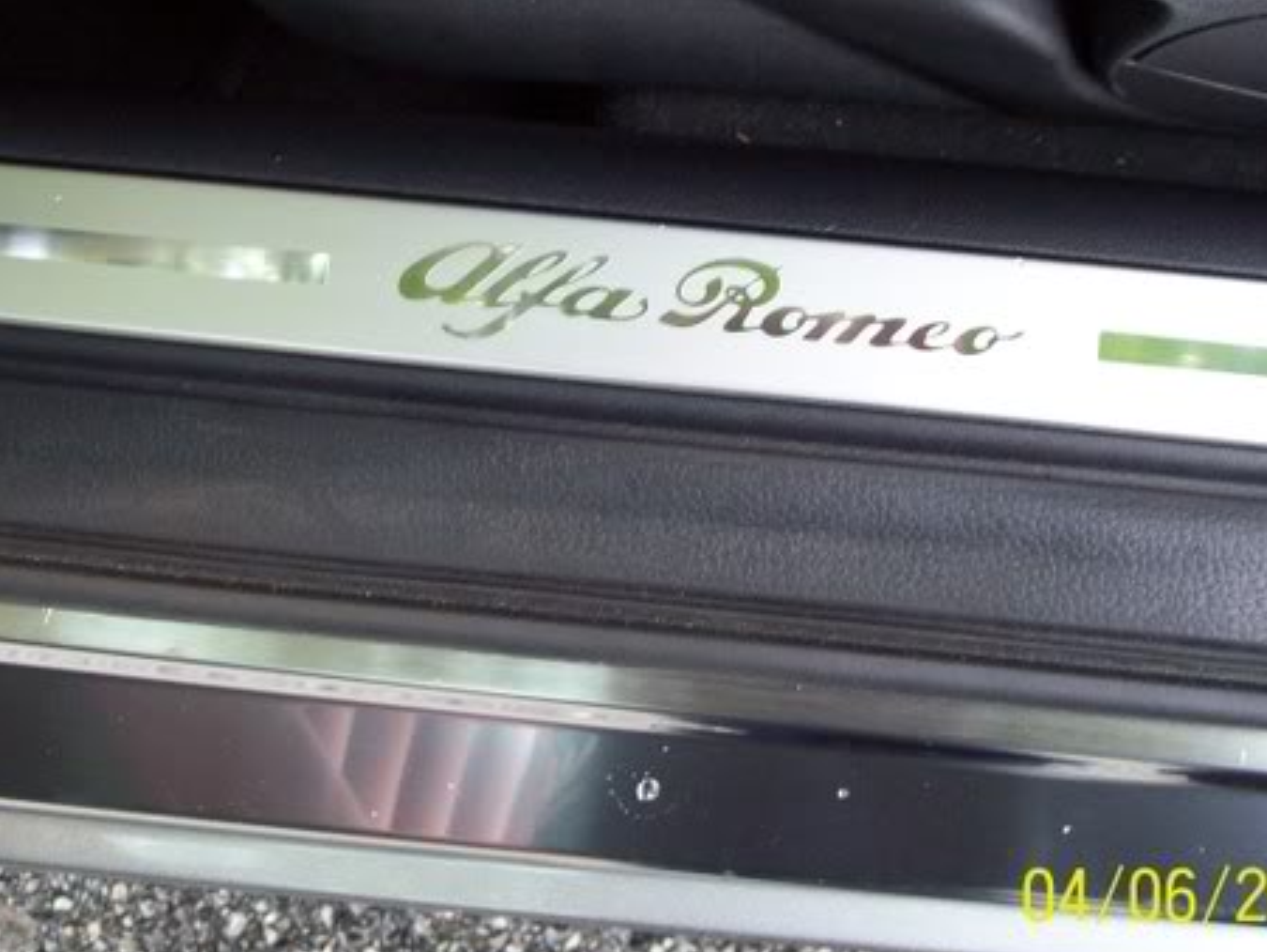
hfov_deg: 30.2
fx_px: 2344
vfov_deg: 22.9
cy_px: 352
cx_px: 603
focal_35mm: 64
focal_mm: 7.6
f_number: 3
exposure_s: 1/11.5
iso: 160
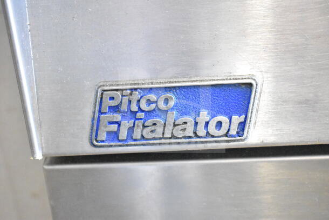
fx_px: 658
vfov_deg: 18.9
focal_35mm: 72
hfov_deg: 28.1
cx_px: 164
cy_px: 110
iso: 18000
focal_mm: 48
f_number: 5.3
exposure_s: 1/80
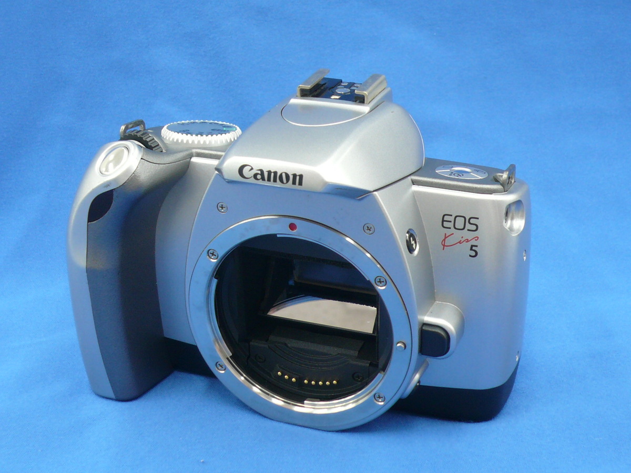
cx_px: 316
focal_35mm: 59
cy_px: 236
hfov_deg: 32.7
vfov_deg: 24.8
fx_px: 1075
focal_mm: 6.4
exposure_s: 1/15
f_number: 3.2
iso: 100
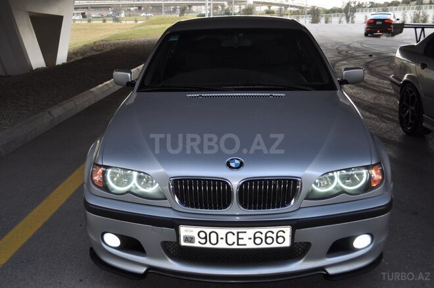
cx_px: 217
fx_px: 469
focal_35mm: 39
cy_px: 144
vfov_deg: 34.1
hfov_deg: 49.6
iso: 200
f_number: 4.2
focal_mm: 26
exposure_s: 1/100
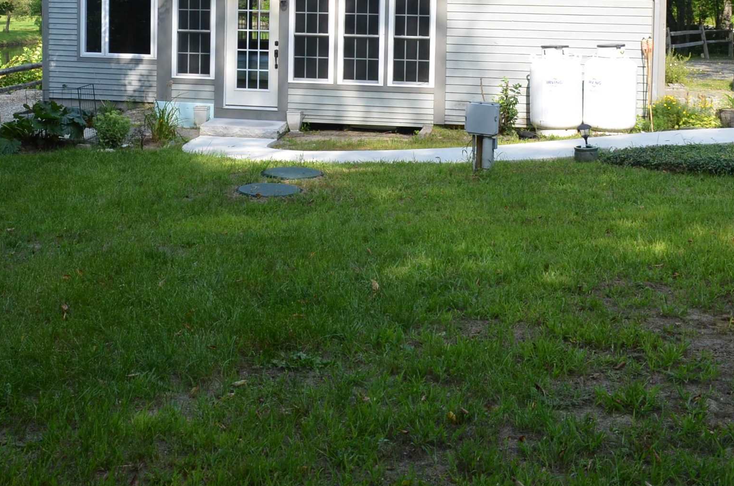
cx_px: 205
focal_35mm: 54
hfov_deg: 36.3
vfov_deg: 23.9
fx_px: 1099
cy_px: 4
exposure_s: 1/200
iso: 200
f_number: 7.1
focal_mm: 18
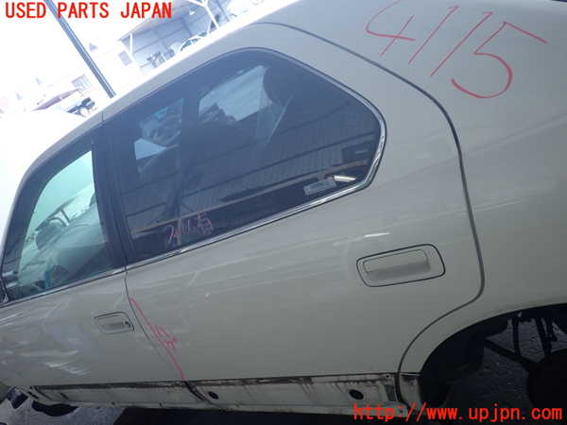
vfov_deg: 49.7
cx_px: 284
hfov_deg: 63.4
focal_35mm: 28
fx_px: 459
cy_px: 212
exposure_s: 1/125
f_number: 2.2
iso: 200
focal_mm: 5.05
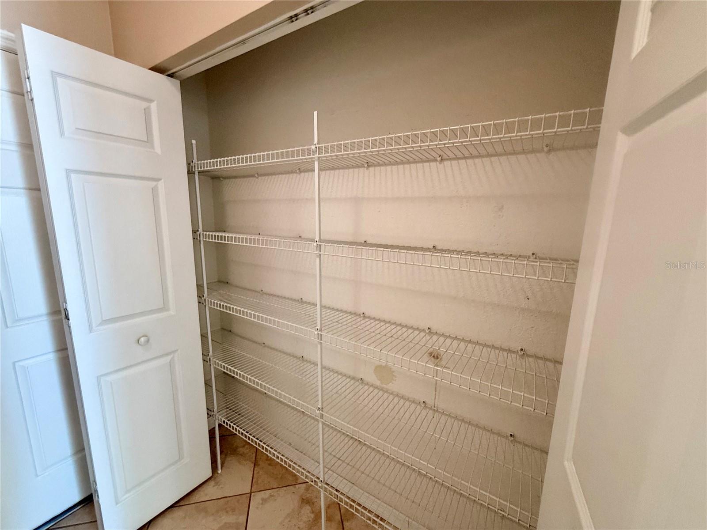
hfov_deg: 102.1
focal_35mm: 14
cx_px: 354
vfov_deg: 85.7
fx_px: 286
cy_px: 265
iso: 500
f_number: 2.2
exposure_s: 1/60
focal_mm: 2.22
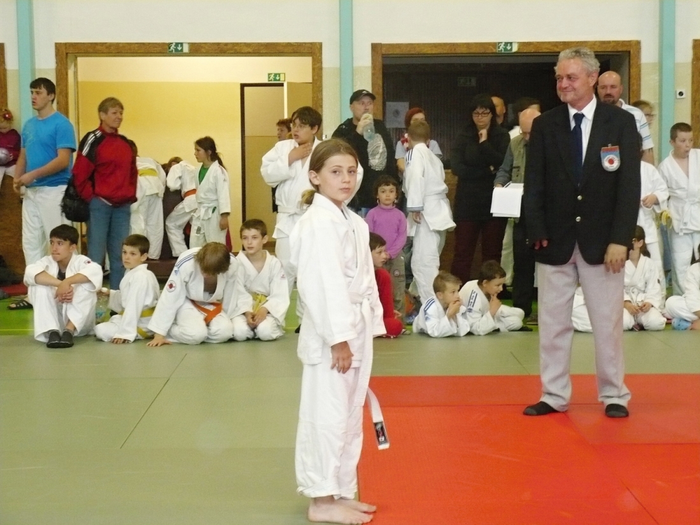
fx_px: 1577
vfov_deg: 18.9
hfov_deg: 25.0
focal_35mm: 78
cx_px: 350
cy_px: 262
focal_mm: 12.9
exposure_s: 1/30
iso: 320
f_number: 3.3
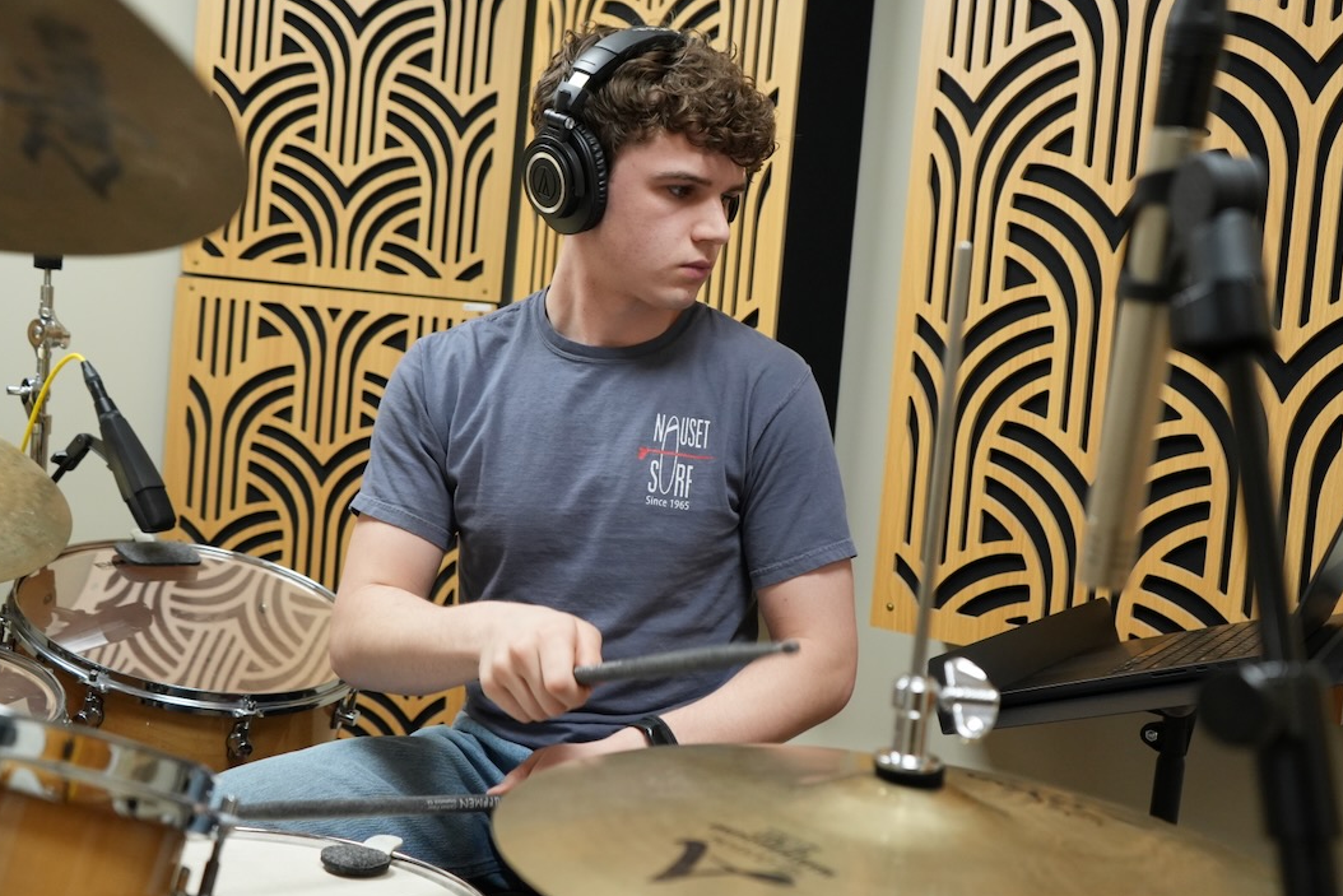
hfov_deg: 55.8
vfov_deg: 38.9
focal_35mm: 34
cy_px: 488
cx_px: 697
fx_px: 1268
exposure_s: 1/200
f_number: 4
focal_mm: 28
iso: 3200
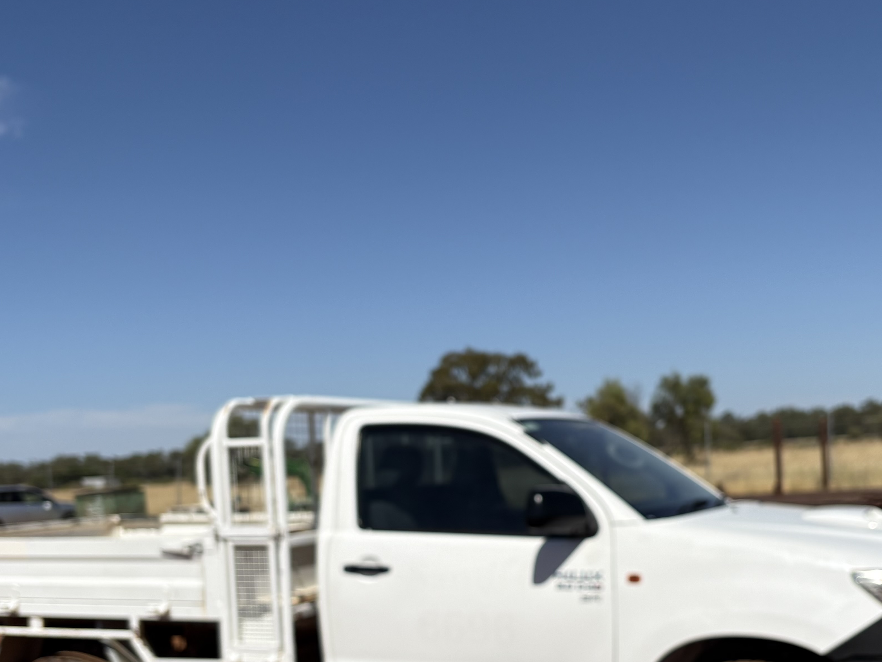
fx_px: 1198
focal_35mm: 47
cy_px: 554
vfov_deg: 30.0
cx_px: 492
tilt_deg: -3.8
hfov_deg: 40.4
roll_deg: +4.2
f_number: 1.6
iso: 50
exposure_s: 1/8850
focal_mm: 5.96
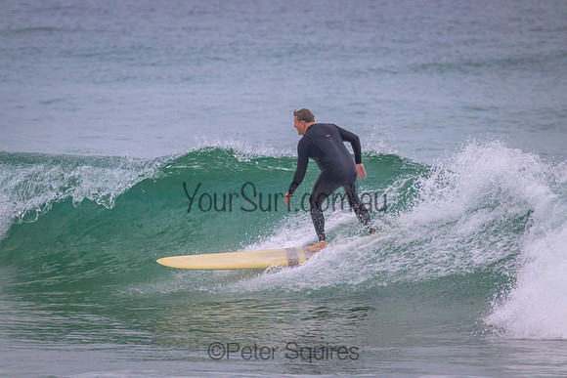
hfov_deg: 2.6
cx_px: 284
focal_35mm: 800
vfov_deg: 1.7
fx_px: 12602
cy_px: 189
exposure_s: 1/800
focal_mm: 800
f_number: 11
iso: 5600
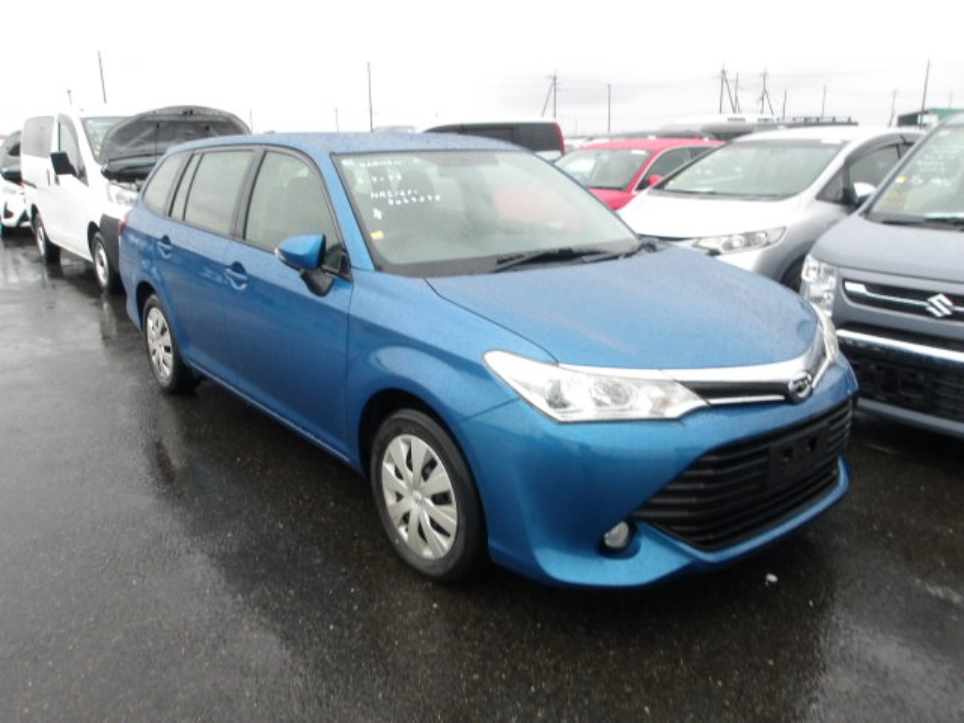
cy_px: 362
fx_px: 752
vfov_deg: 51.4
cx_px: 482
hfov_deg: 65.3
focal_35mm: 27
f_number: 10.4
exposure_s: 1/60
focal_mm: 4.9
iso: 555
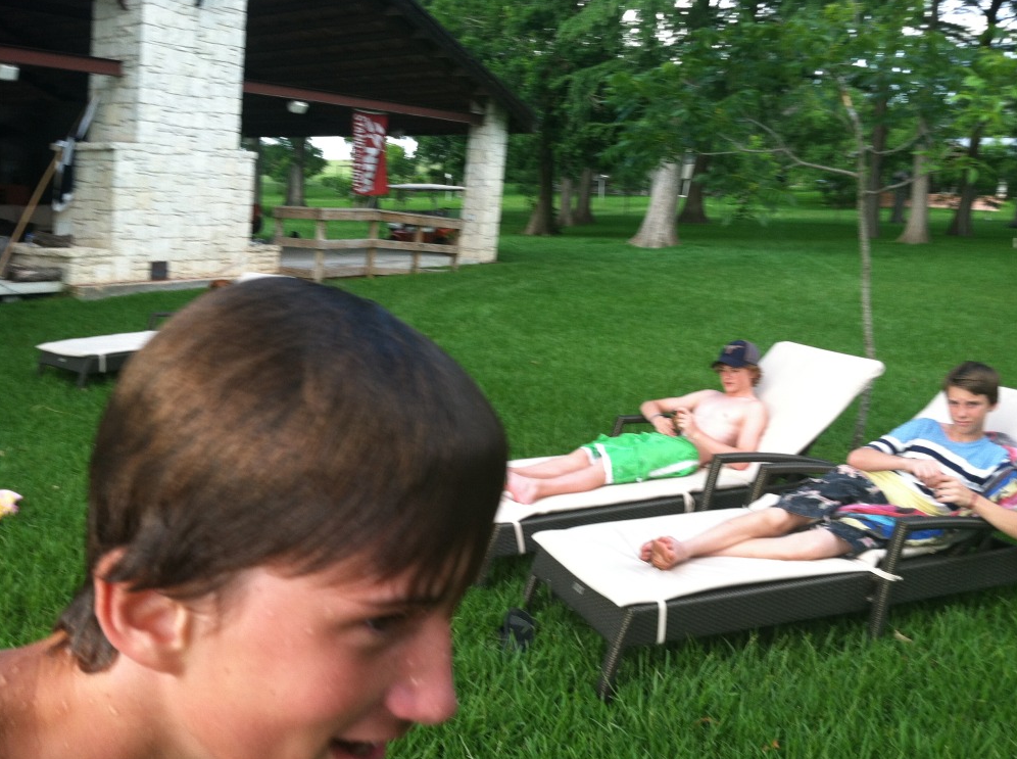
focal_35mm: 36
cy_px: 376
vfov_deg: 39.5
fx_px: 1056
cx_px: 520
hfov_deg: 51.4
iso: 80
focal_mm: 3.85
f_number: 2.8
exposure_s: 1/120
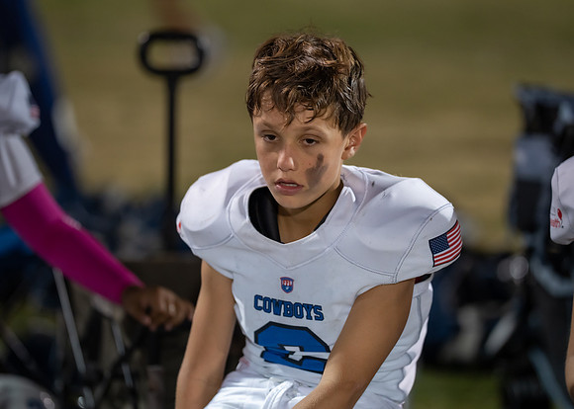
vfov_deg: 9.5
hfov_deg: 13.2
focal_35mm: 152
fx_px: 2477
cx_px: 302
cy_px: 190
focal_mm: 135
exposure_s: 1/400
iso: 1600
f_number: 1.8
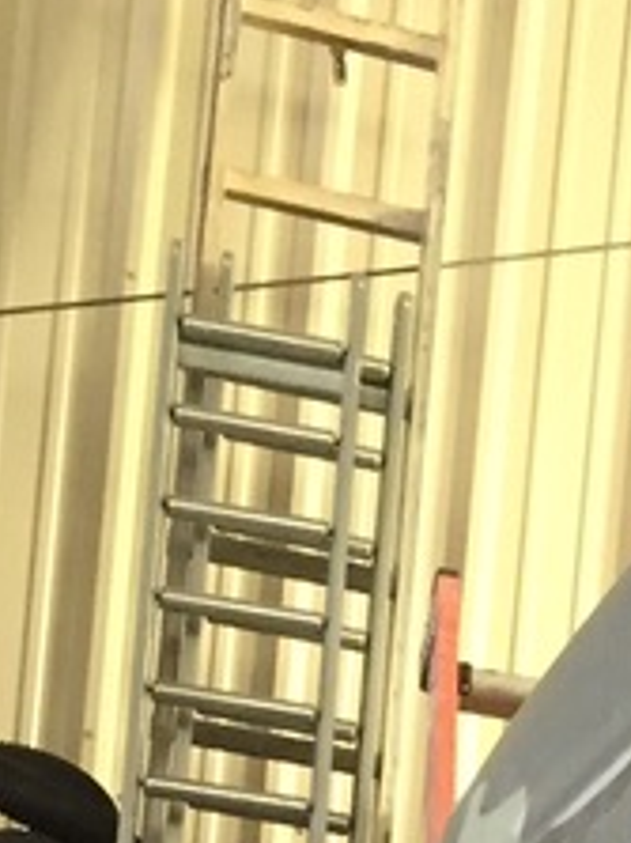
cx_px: 899
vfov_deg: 13.0
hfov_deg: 10.8
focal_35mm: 133
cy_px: 1663
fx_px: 3236
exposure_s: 1/30
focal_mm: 4.15
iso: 160
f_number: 2.2
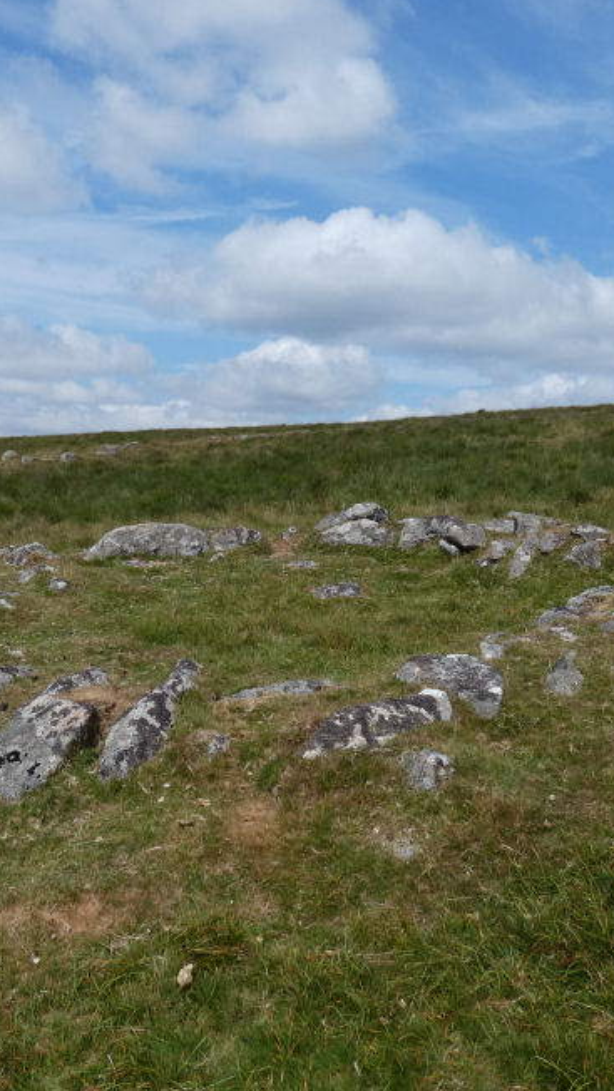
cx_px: 236
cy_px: 530
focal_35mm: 30
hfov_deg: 38.7
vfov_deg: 64.3
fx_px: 868
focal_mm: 3.6
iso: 80
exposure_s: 1/800
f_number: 4.5
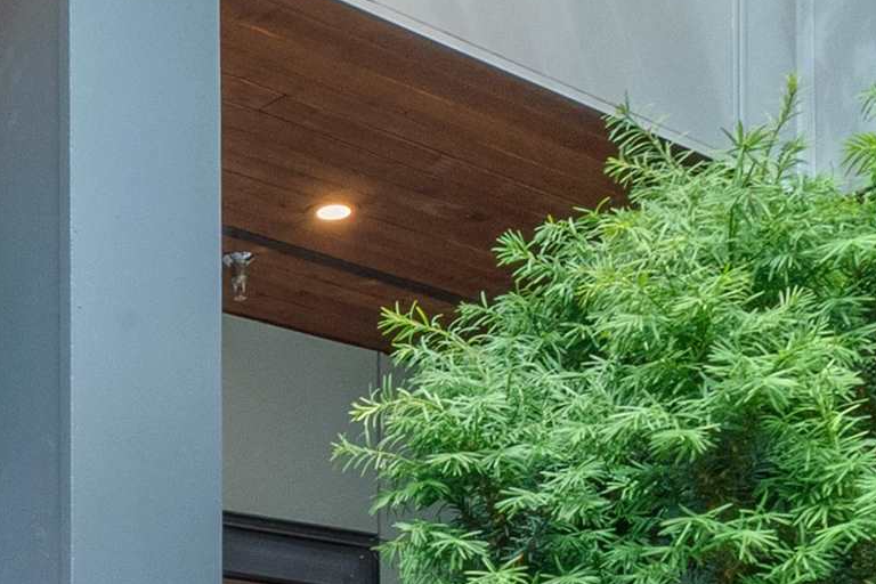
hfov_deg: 30.7
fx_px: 1460
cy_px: 825
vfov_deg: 20.1
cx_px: -24
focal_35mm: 60
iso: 1250
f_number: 22
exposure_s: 1/80
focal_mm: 10
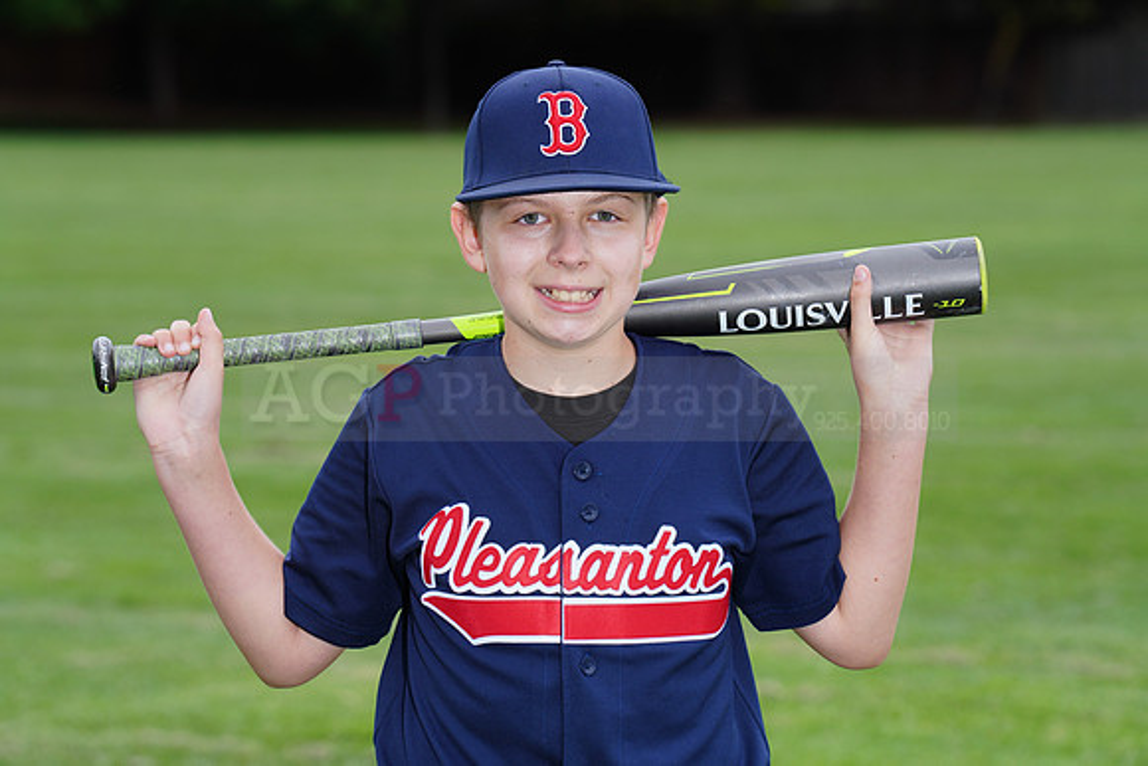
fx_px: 6092
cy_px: 383
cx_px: 574
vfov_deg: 7.2
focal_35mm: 191
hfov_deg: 10.8
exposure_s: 1/250
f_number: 8
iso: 200
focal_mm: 191
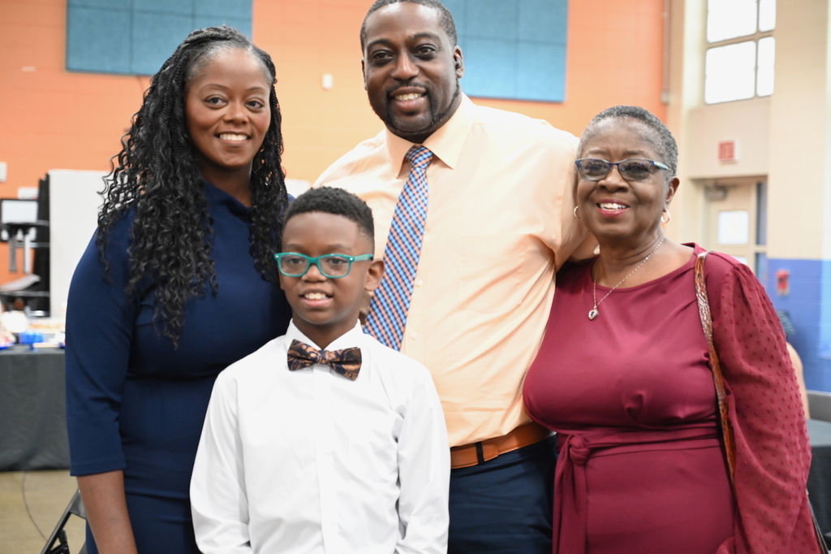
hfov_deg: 31.4
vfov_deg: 21.2
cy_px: 277
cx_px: 416
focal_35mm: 64
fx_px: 1477
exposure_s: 1/60
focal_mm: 64
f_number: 4
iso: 4000
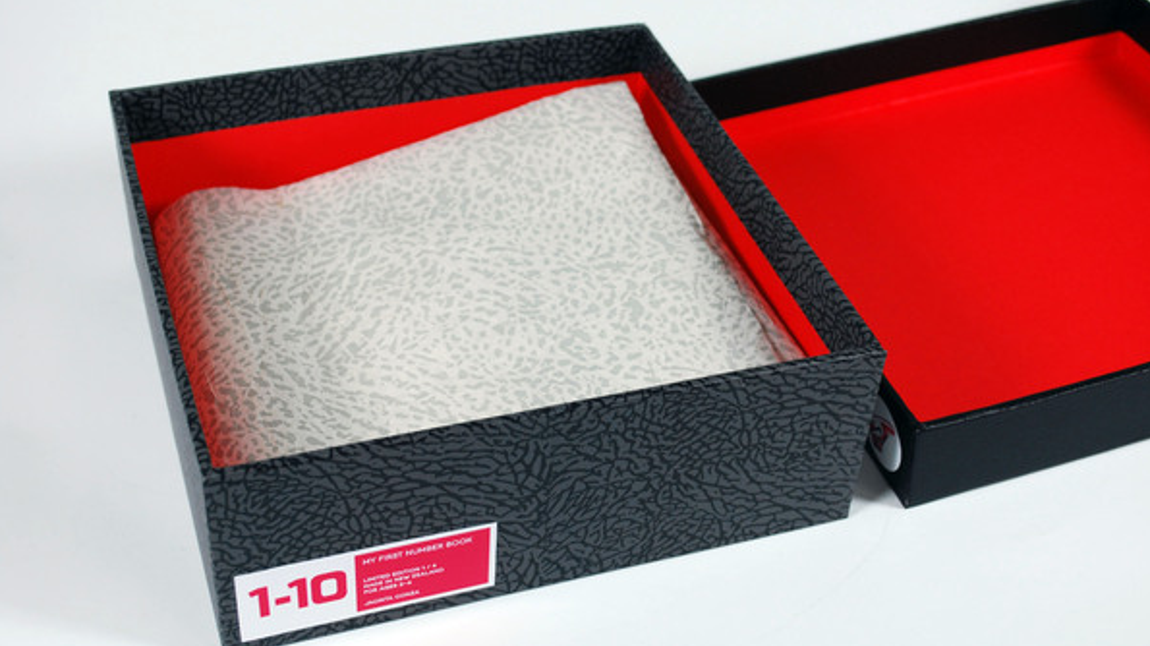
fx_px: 1646
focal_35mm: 54
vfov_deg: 22.2
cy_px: 321
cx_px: 578
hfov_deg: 38.5
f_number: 5.6
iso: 400
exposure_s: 1/100
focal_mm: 34
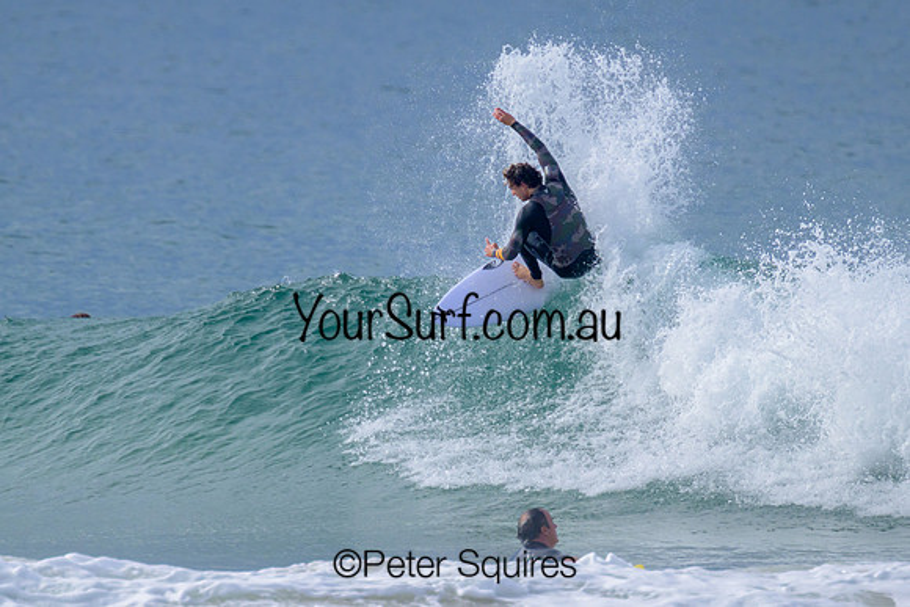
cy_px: 282
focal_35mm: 1098
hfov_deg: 1.9
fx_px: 27754
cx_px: 456
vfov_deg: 1.3
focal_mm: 800
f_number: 11
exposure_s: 1/2000
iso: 800
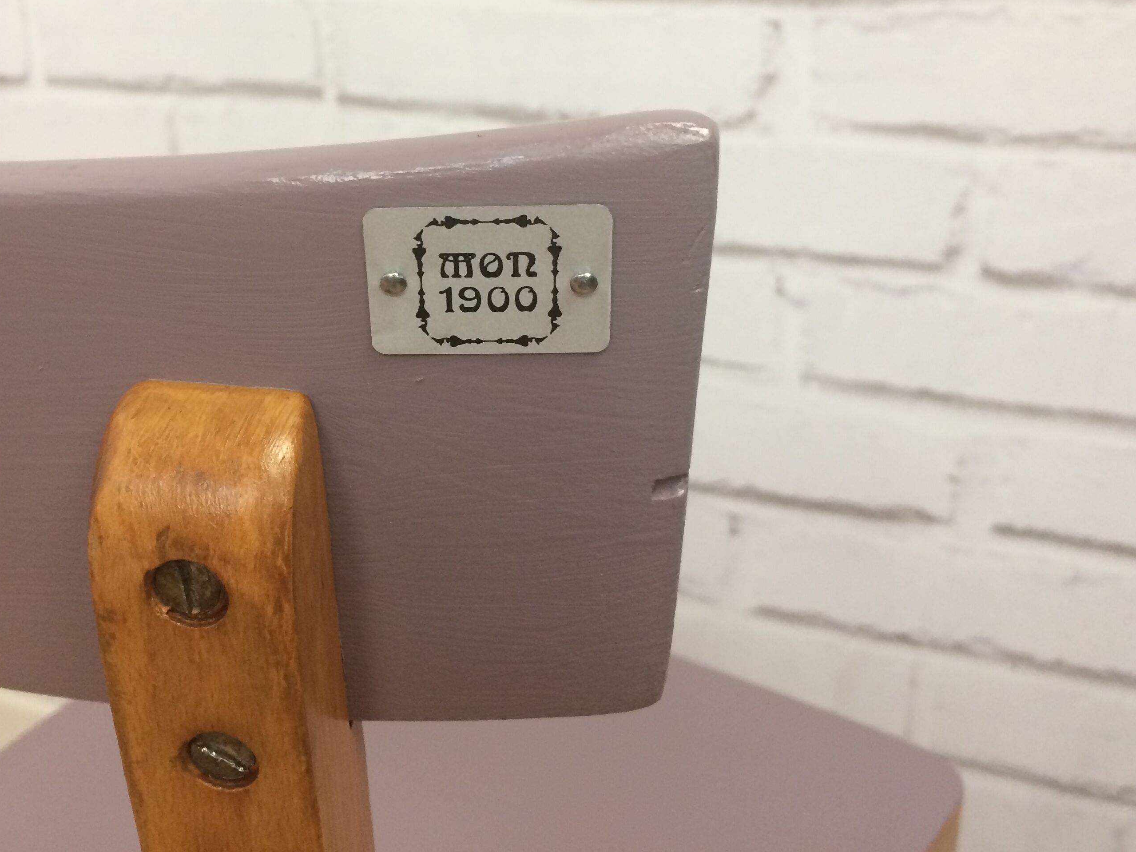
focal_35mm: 37
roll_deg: +0.7
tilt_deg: -17.6
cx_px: 442
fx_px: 1214
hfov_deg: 49.7
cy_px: 317
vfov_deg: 38.4
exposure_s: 1/33
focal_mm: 4.15
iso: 64
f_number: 2.2
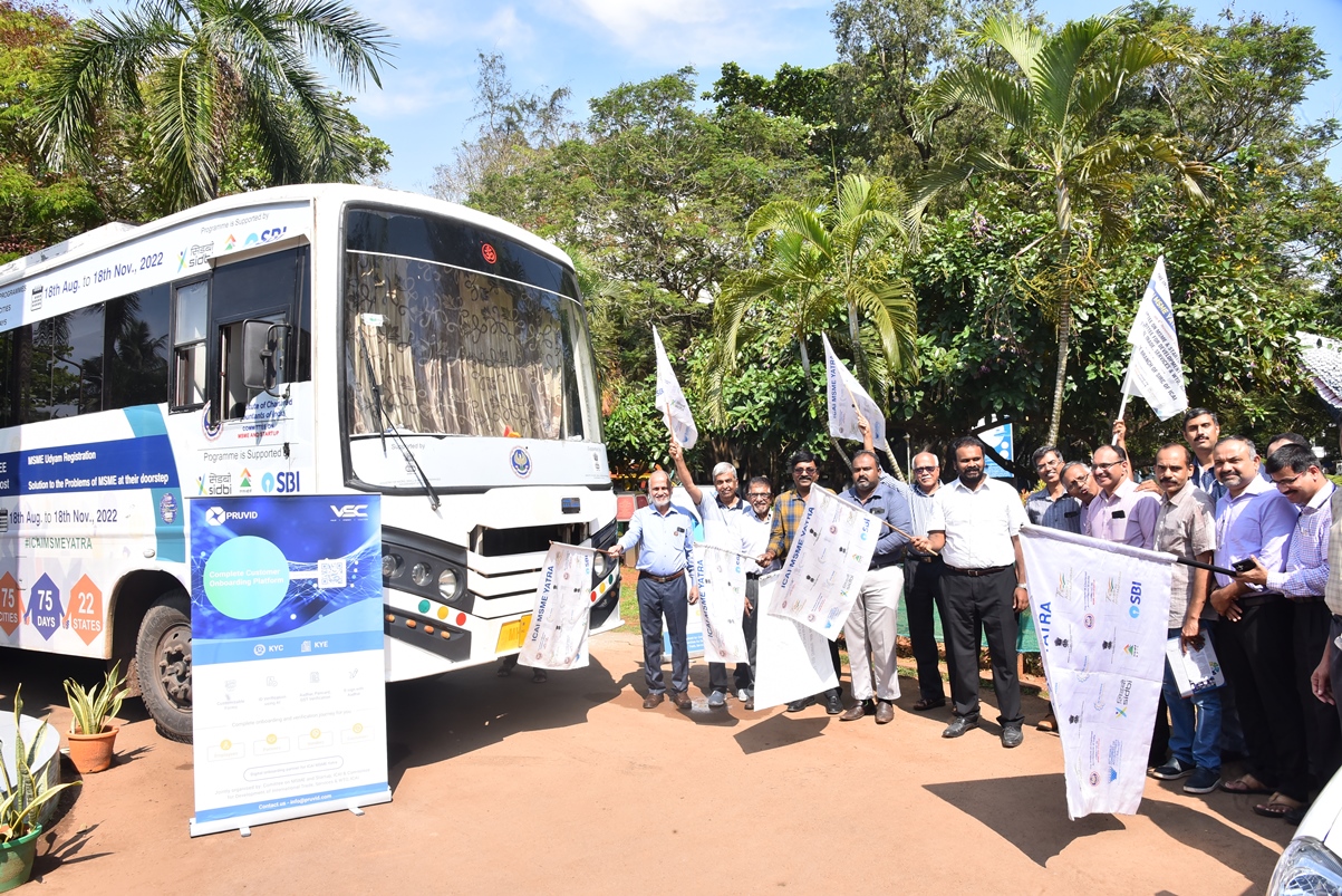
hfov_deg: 73.7
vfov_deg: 53.2
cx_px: 671
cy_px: 448
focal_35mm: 24
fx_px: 895
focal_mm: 24
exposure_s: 1/250
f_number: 16
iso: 640
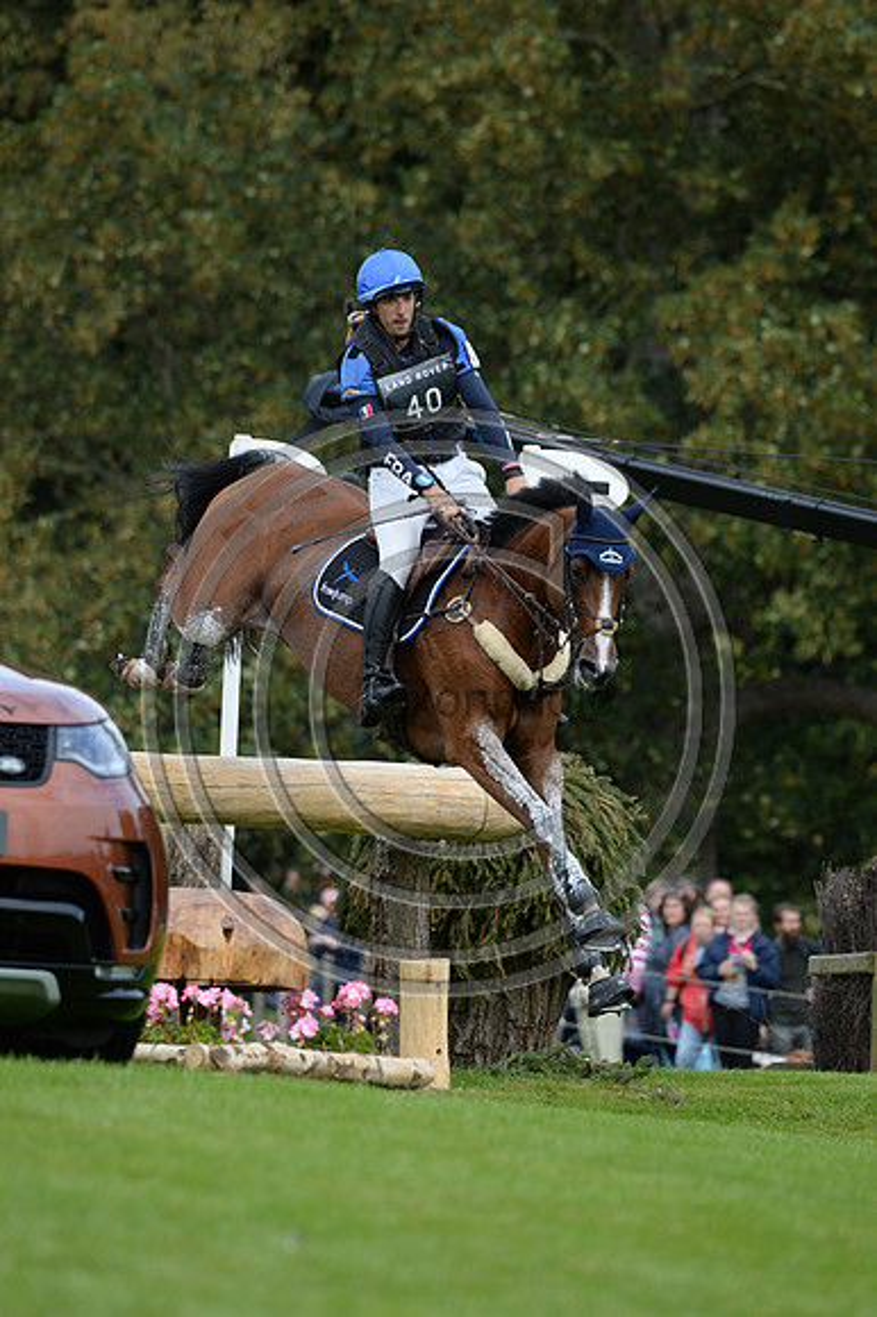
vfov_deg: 5.2
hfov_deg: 3.4
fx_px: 14633
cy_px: 658
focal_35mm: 400
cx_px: 438
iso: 800
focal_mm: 400
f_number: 7.1
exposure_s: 1/1000
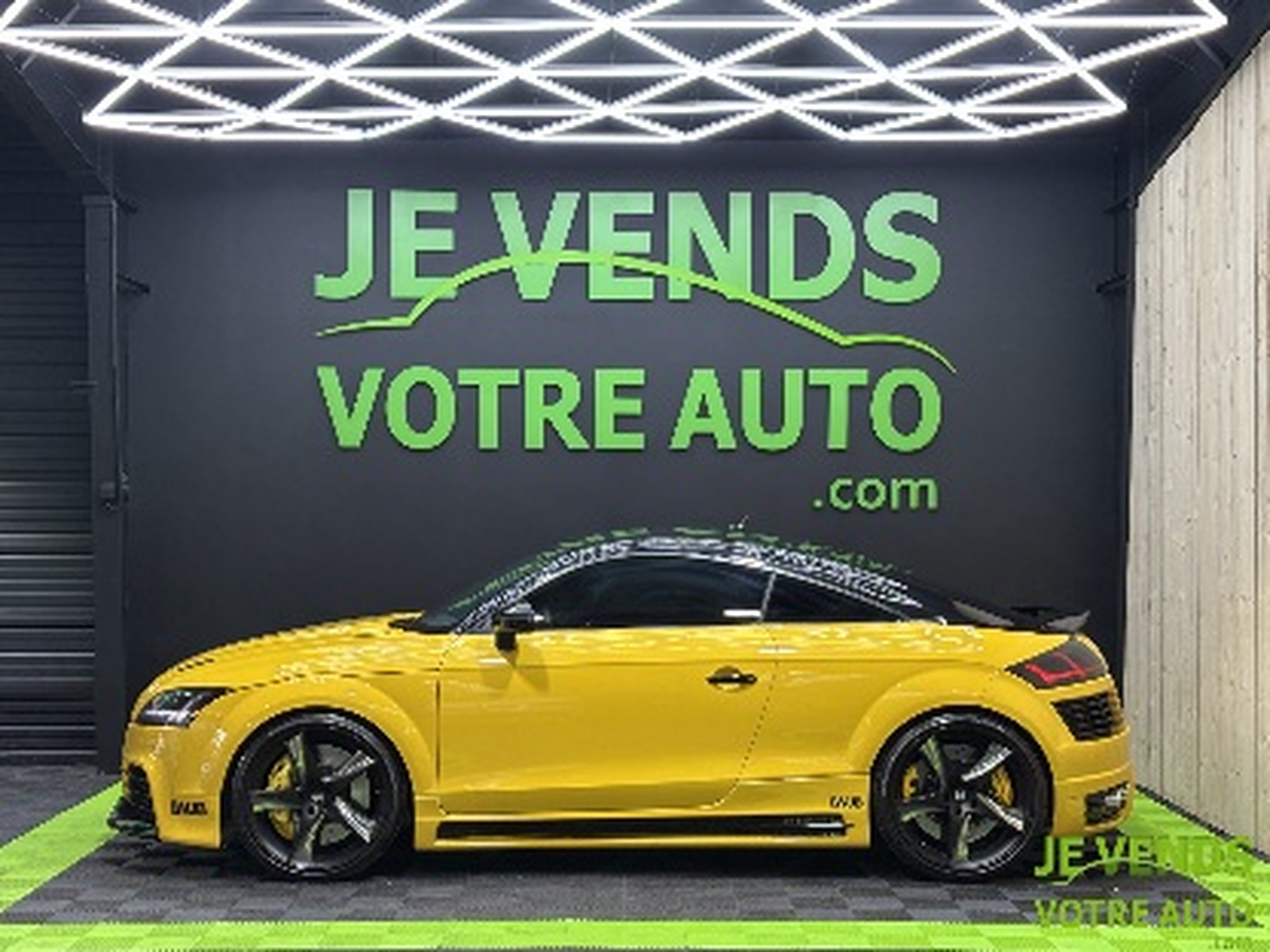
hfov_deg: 36.8
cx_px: 635
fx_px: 1908
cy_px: 476
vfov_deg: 28.0
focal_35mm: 52
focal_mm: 5.96
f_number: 1.6
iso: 32
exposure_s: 1/50
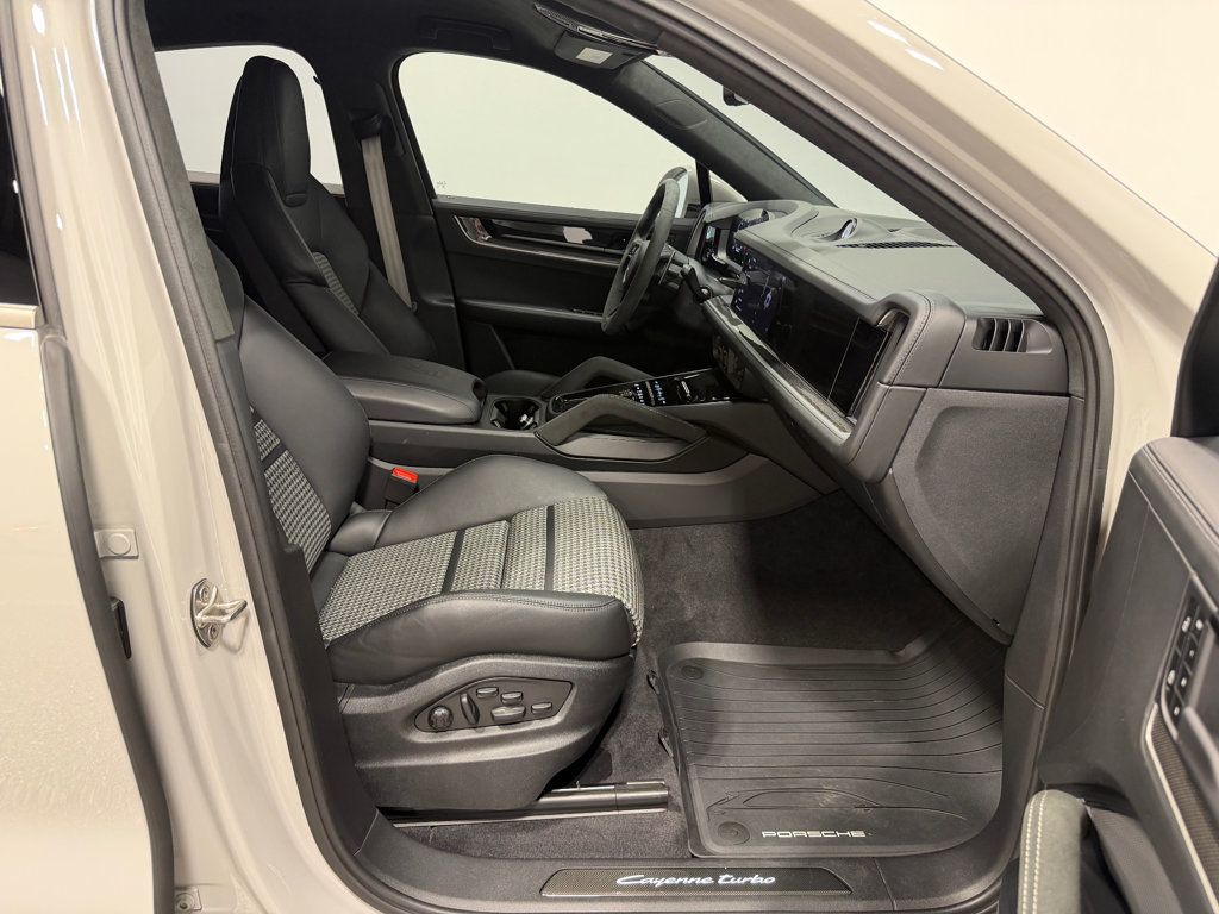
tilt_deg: -20.1
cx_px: 610
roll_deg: -3.6
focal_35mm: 24
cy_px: 457
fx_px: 845
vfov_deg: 56.8
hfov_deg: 71.6
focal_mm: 6.76
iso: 200
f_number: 1.78
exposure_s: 1/60
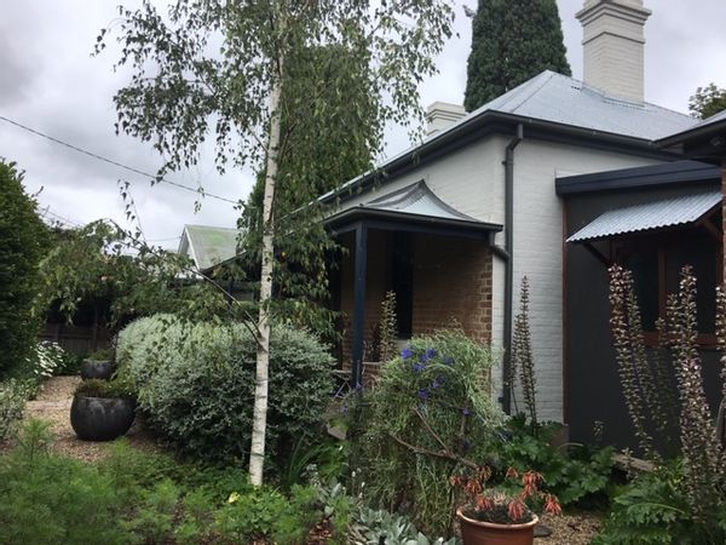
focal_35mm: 29
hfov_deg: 61.7
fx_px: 608
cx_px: 363
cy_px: 272
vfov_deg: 48.2
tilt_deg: +4.7
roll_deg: -2.2
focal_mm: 4.15
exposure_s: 1/1350
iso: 25
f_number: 2.2
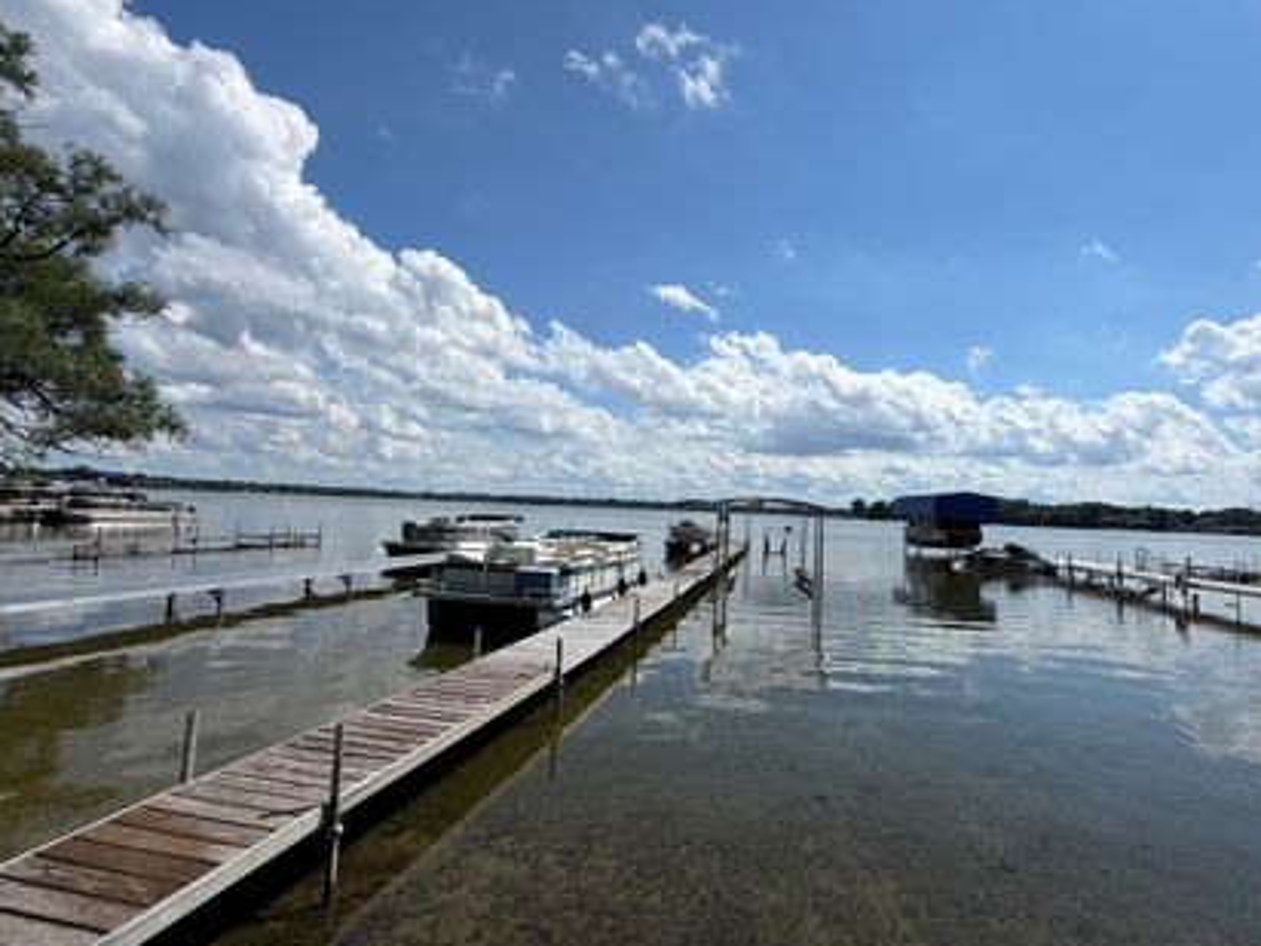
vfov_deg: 74.7
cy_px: 464
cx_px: 692
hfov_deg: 90.8
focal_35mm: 17
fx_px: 619
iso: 20
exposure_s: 1/1795
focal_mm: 2.22
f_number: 2.2
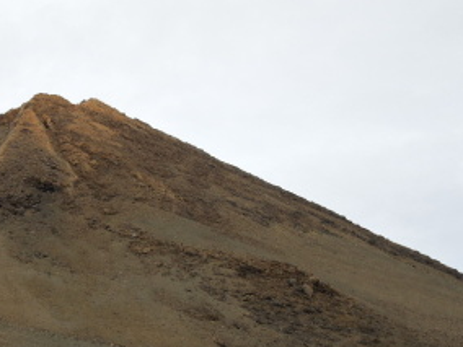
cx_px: 147
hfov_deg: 20.6
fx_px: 1271
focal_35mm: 95
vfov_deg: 15.5
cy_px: 229
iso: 100
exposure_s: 1/500
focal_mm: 9.8
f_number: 4.2
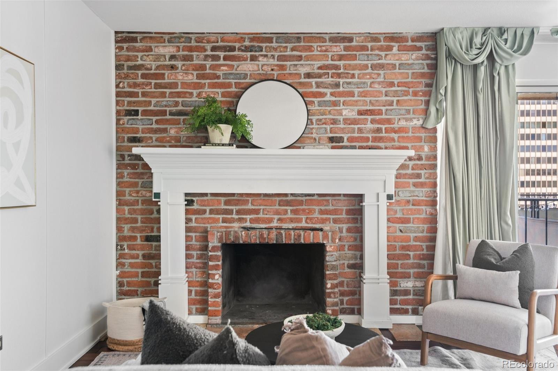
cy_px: 186
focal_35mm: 30
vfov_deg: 43.5
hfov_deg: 62.0
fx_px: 464
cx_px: 279
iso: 400
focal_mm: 30
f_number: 8
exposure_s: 1/2
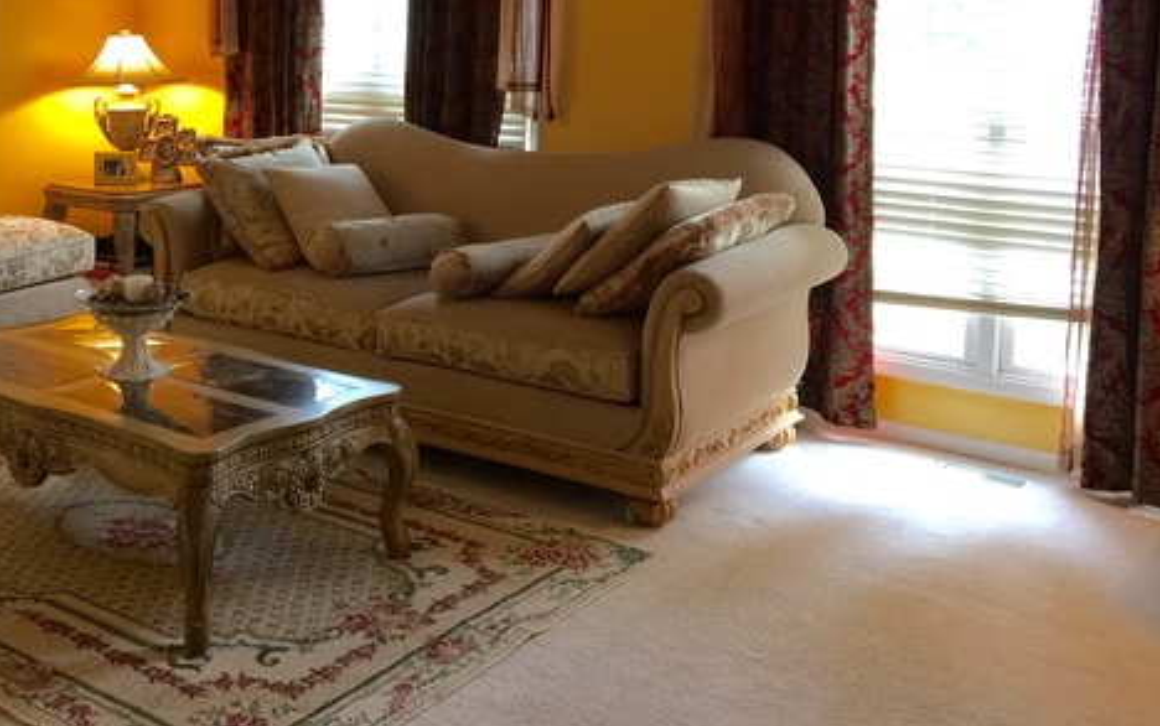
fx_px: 1328
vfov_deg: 29.9
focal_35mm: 42
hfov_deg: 46.6
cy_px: 151
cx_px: 411
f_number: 2.2
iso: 40
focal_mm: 4.15
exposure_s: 1/15
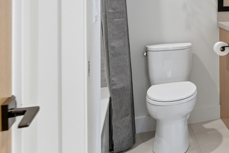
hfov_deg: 26.5
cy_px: -2
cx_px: 348
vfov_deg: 24.4
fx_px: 335
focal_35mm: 53
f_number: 8
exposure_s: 1/160
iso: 320
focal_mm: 16.2
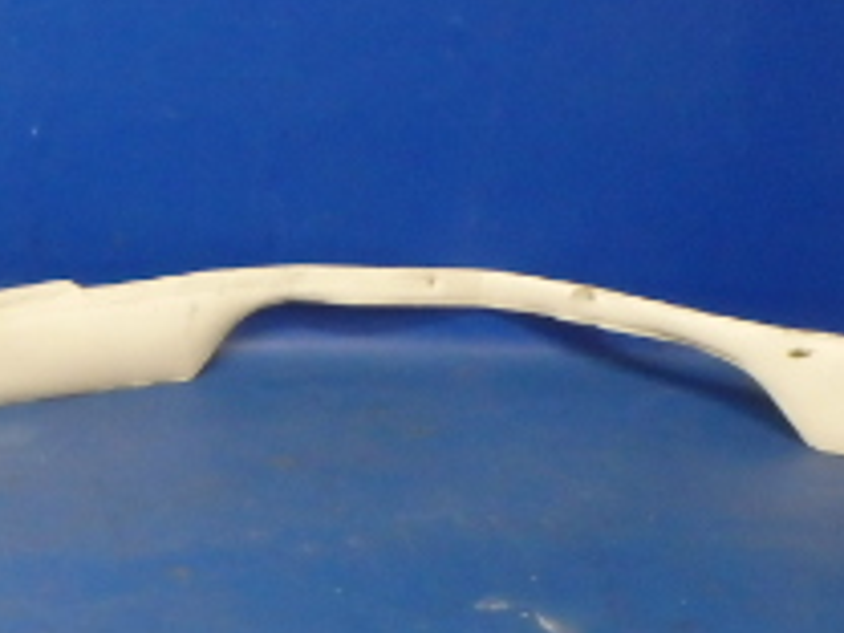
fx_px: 2097
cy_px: 248
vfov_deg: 17.1
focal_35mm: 86
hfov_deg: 20.2
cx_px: -341
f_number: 3.9
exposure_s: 1/30
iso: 640
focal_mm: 5
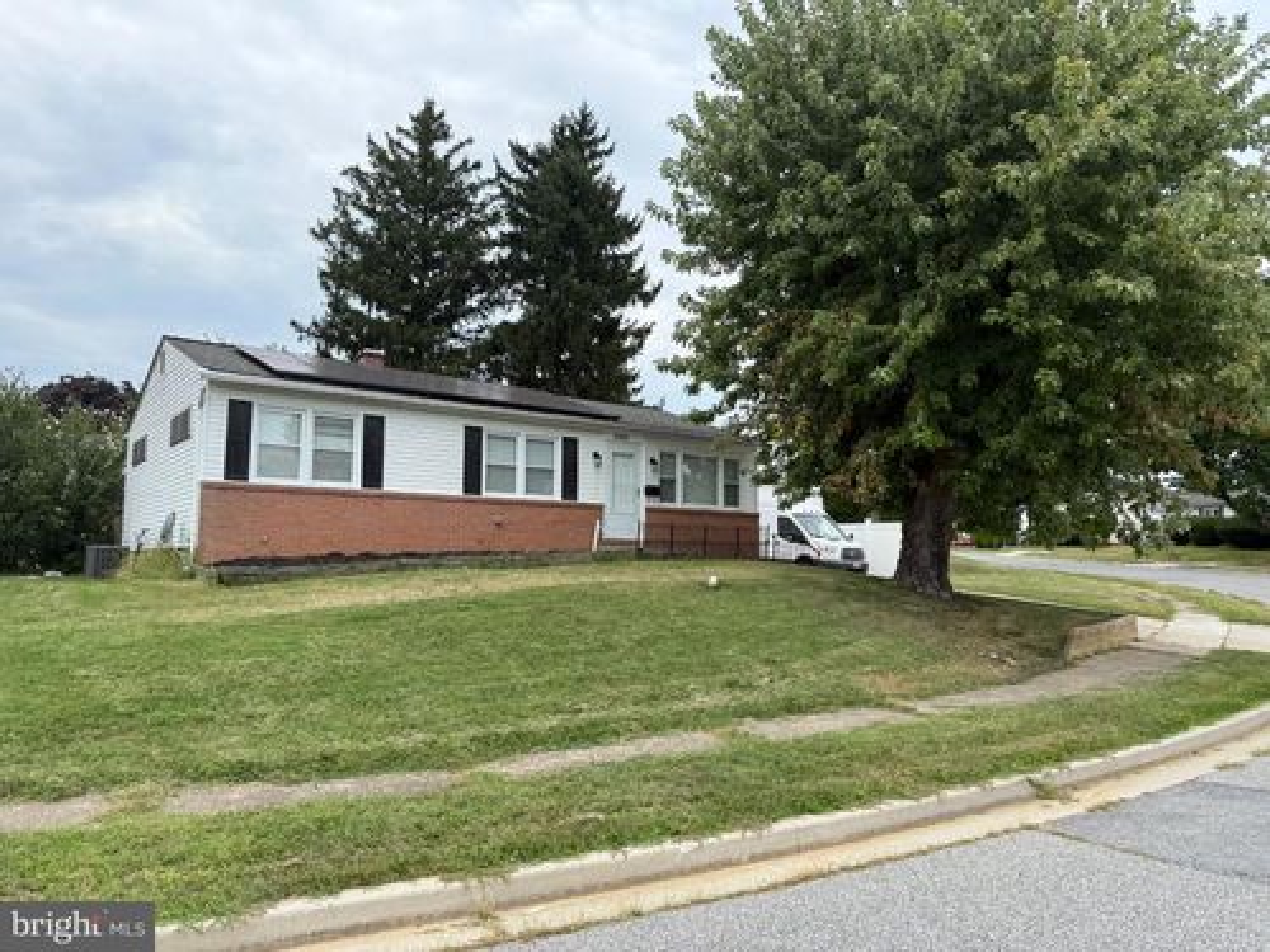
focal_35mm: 24
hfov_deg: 71.6
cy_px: 476
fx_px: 881
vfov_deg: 56.8
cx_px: 635
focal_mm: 6.76
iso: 80
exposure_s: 1/2169
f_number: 1.78
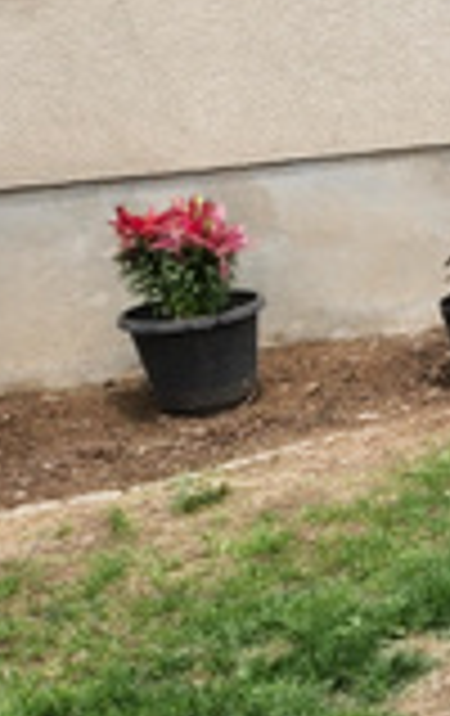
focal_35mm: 98
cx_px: 1404
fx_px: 1914
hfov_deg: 9.8
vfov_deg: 21.1
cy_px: 216
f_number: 1.8
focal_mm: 5.4
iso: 20
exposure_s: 1/611
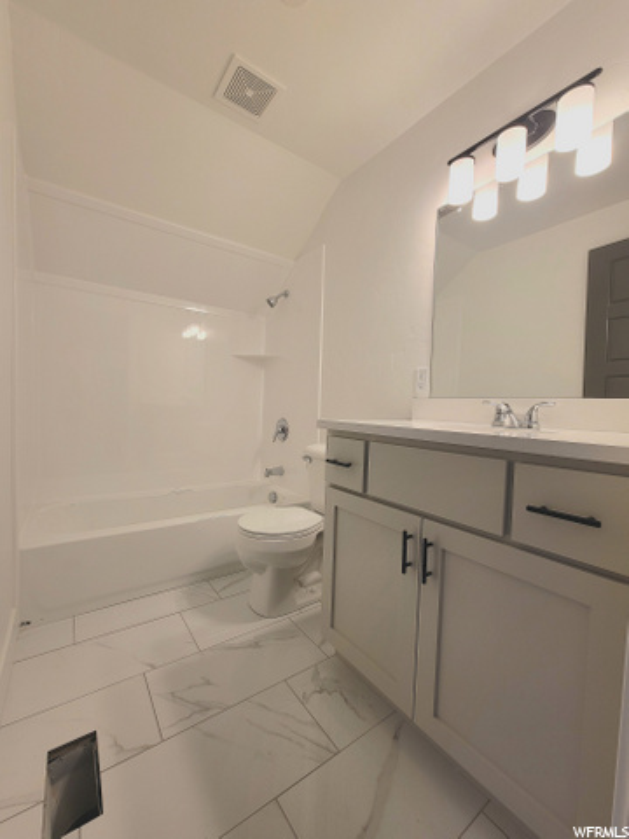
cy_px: 420
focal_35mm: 13
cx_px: 314
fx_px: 315
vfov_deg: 106.2
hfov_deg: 89.9
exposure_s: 1/60.2
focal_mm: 2.2
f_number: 2.2
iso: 80
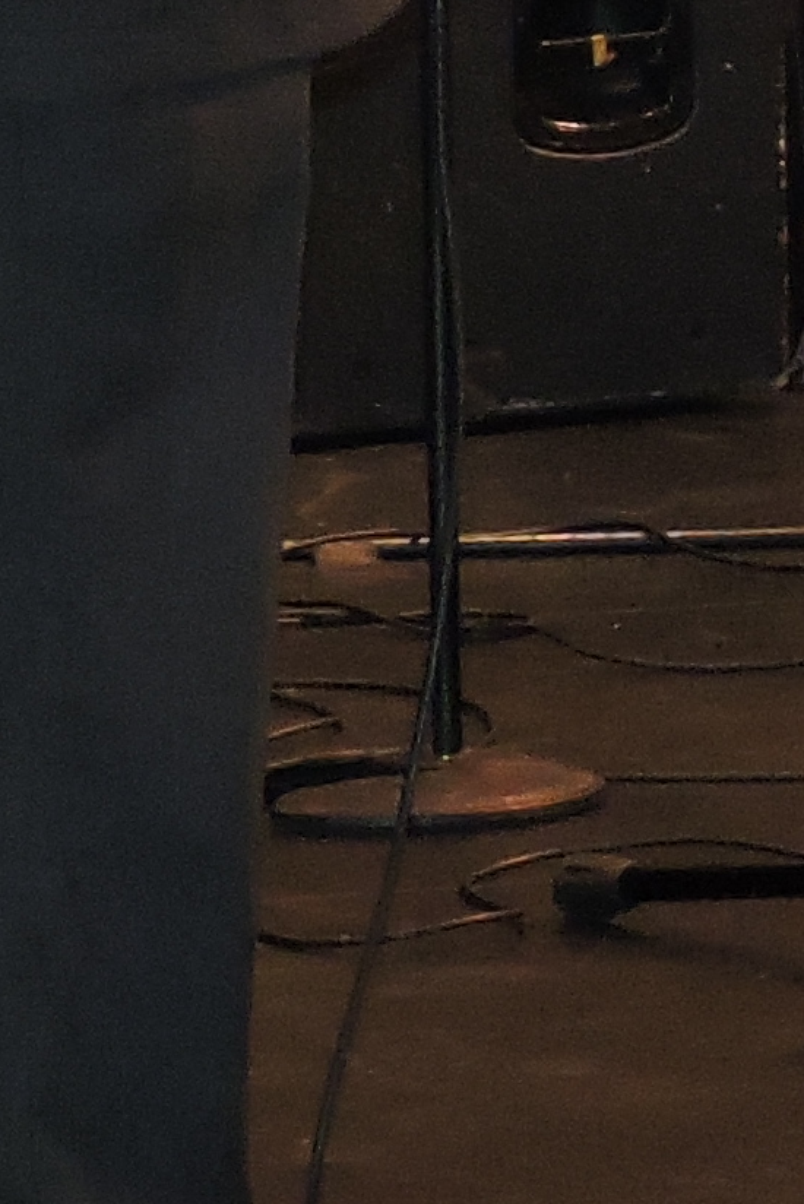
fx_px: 14593
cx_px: 1892
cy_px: -339
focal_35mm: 436
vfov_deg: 4.7
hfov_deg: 3.1
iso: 800
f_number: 3.9
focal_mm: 13.4
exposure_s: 1/50
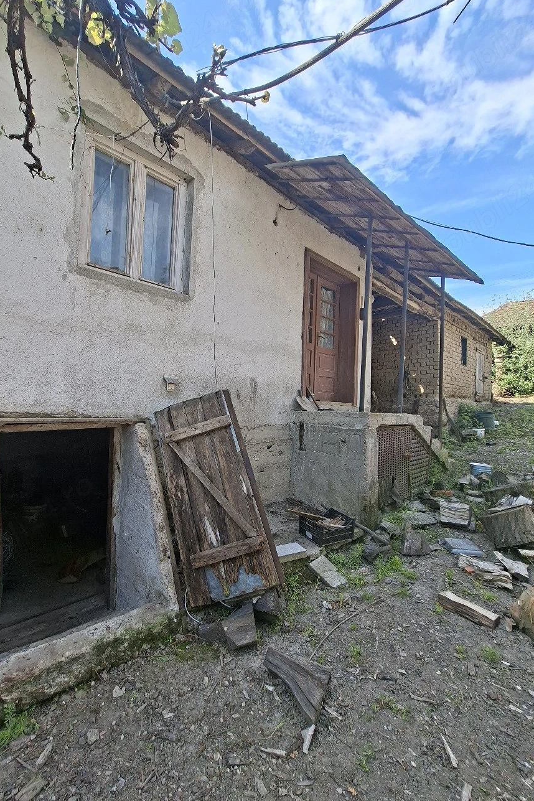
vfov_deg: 104.2
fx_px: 311
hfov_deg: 80.7
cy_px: 390
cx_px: 228
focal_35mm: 14
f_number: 2.2
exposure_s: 1/588
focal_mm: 1.74
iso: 40
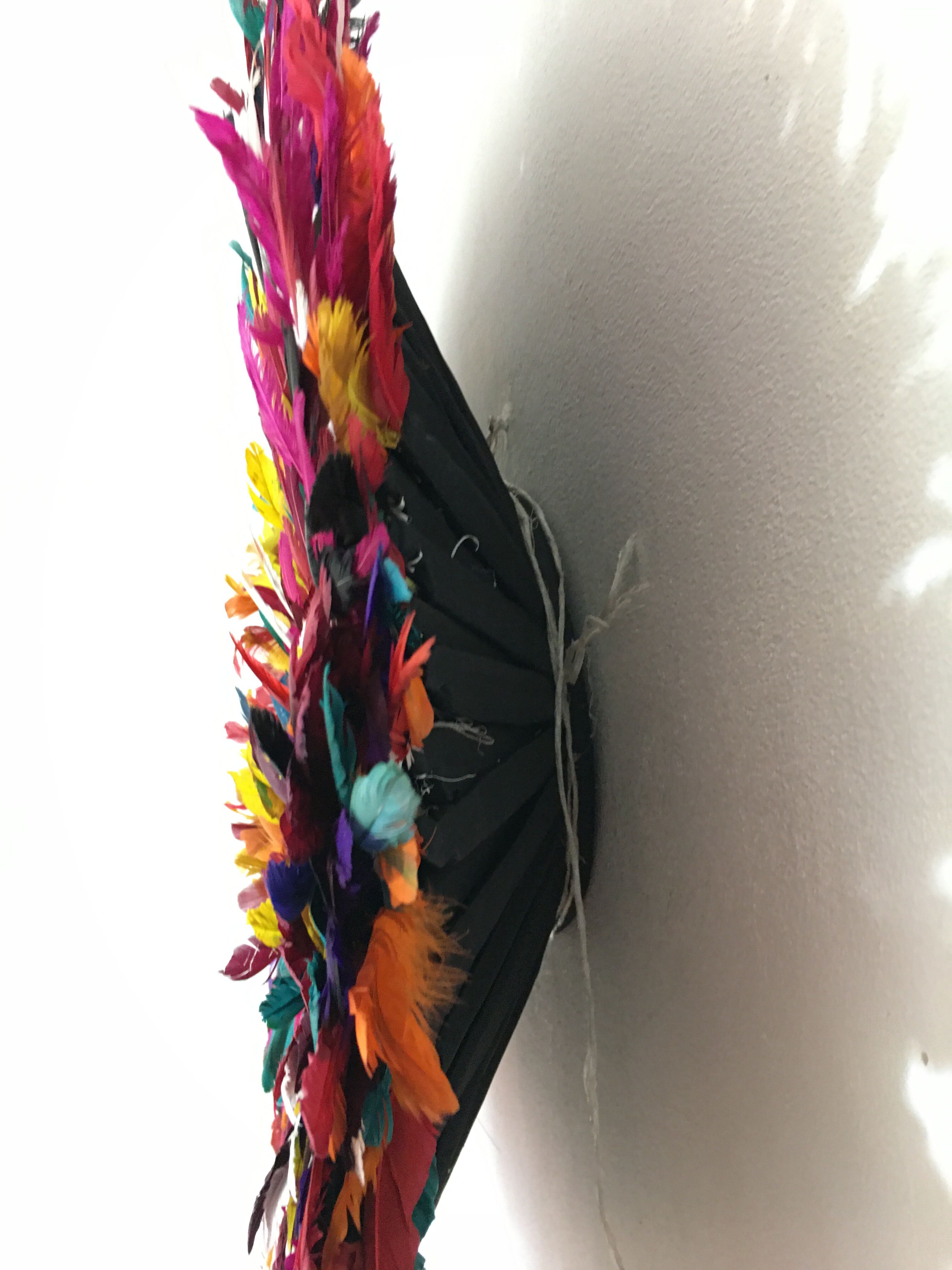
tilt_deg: +9.9
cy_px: 635
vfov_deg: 61.7
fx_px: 1063
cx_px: 476
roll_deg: +5.5
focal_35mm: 29
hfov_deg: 48.2
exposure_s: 1/8
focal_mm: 4.15
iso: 100
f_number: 2.2
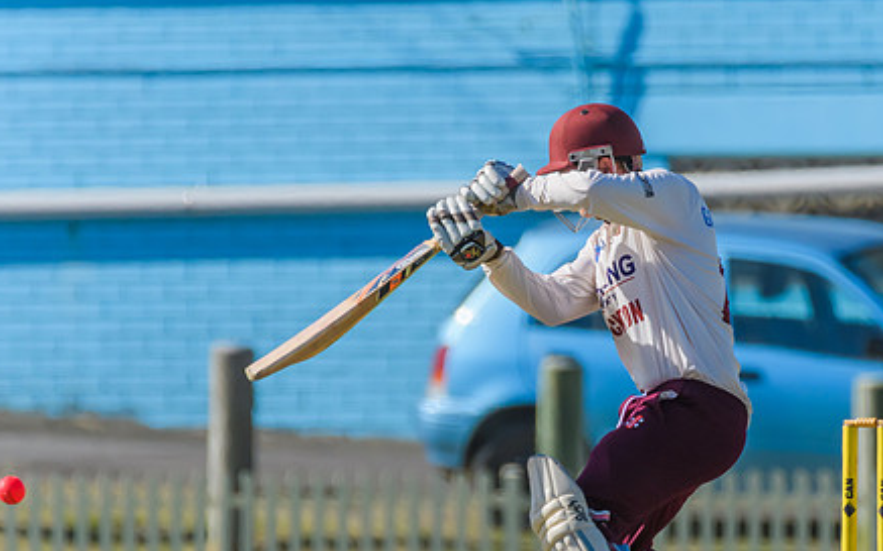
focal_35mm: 1397
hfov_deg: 1.5
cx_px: 574
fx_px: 33614
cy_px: 413
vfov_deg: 0.9
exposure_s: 1/4000
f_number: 6.3
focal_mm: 600
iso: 640
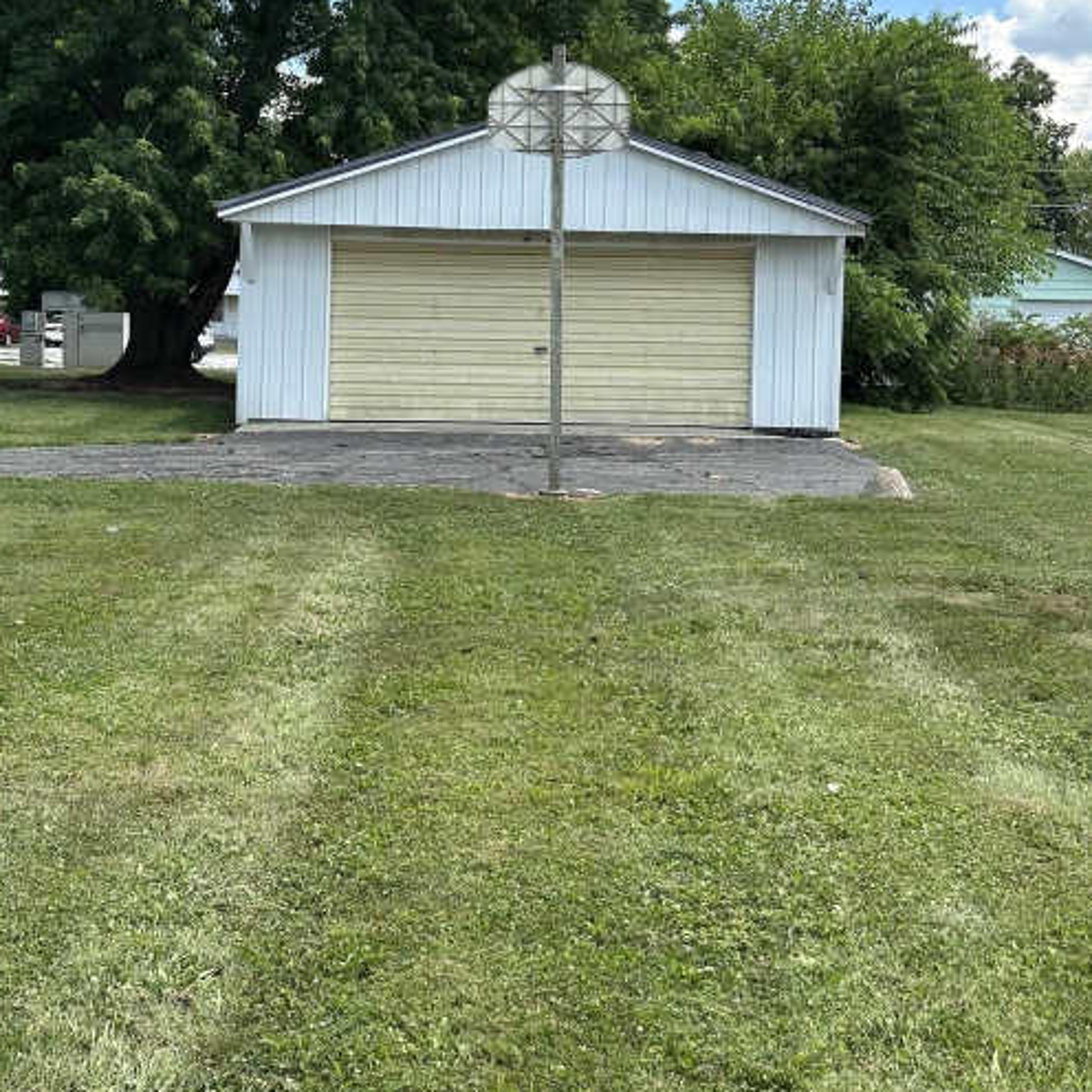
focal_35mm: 57
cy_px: 395
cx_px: 546
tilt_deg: -2.4
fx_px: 2034
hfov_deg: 30.0
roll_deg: -0.6
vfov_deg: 29.9
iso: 64
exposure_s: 1/1227
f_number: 1.78
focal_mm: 6.86
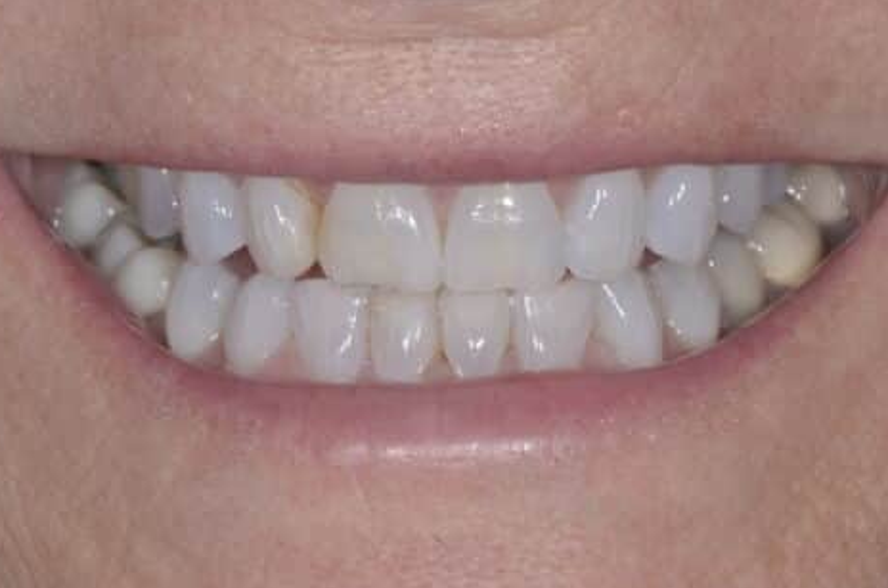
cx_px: 452
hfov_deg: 14.9
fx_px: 3385
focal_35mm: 138
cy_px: 307
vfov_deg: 9.9
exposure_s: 1/250
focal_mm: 85
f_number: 29
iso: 125
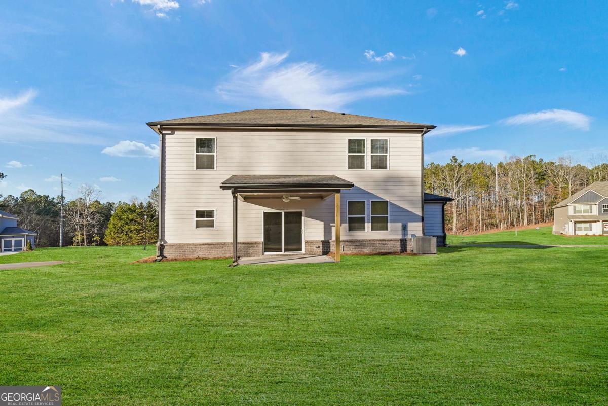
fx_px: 304
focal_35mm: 18
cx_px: 304
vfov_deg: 67.4
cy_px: 203
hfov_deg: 90.0
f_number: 6.3
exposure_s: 1/1000
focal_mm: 18
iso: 400
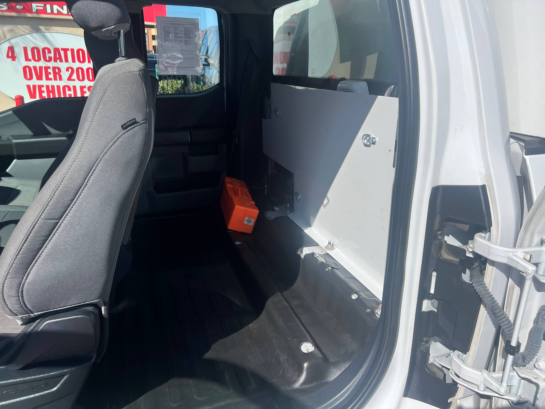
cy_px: 204
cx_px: 272
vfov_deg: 53.1
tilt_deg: -18.6
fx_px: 409
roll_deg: -1.8
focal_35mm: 26
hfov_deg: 67.3
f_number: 1.5
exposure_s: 1/4115
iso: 50
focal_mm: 5.7
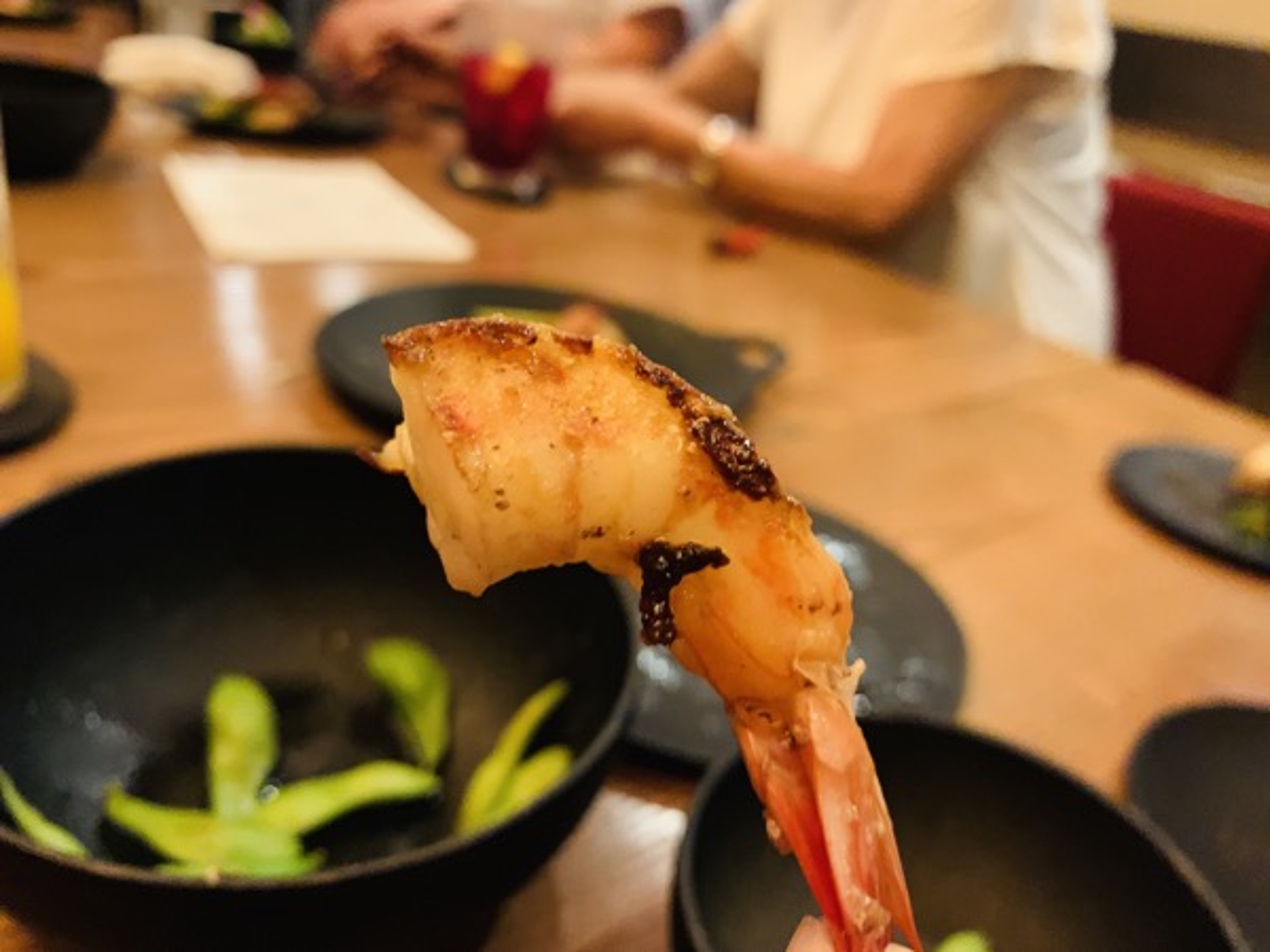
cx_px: 635
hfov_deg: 67.3
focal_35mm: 26
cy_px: 476
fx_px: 954
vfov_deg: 53.1
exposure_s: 1/25
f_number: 1.8
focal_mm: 4.25
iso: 640
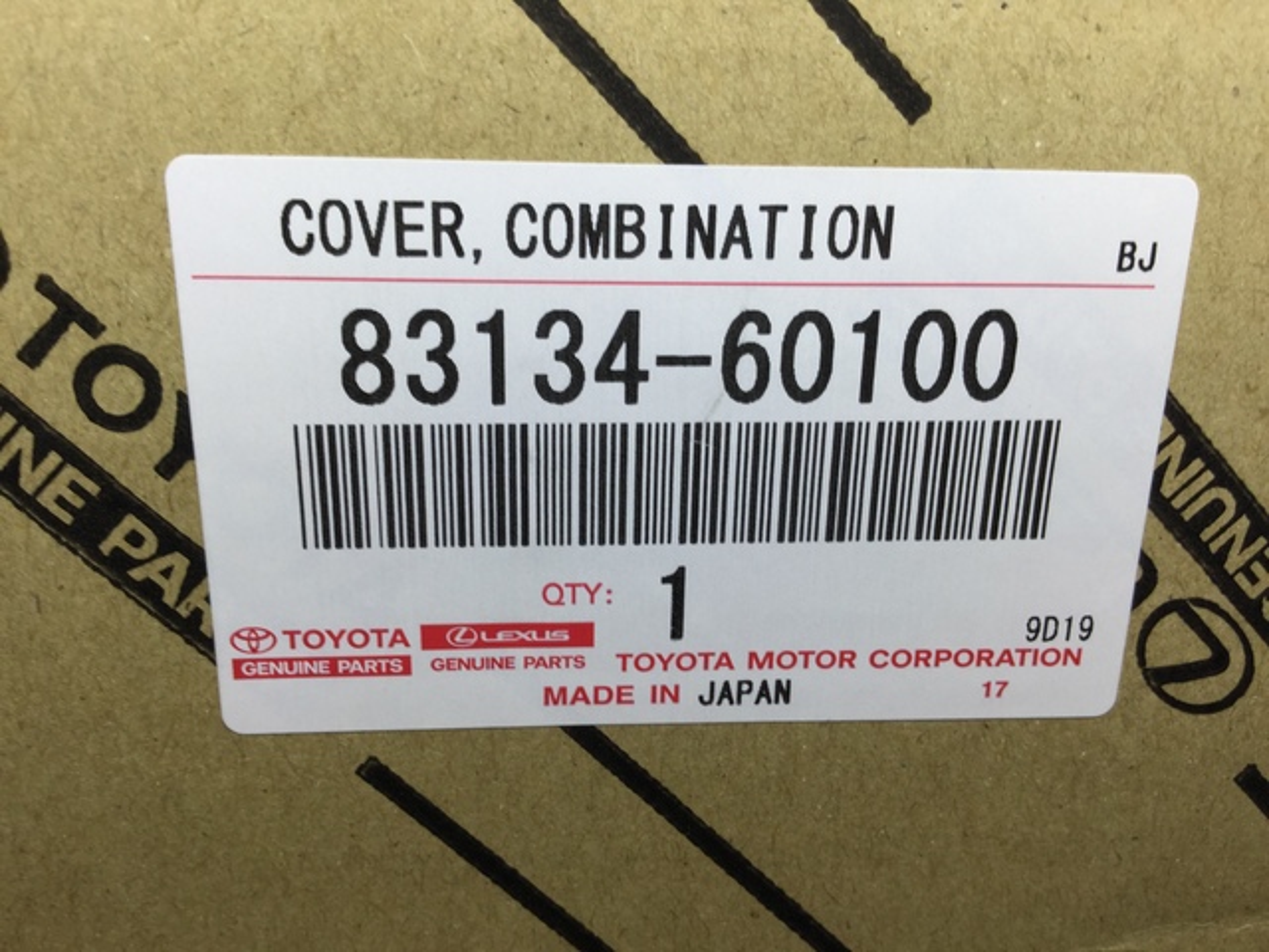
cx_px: 634
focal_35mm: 31
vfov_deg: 45.4
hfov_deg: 58.4
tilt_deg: -54.0
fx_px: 1136
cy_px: 476
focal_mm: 3.3
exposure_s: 1/120
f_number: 2.4
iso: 32
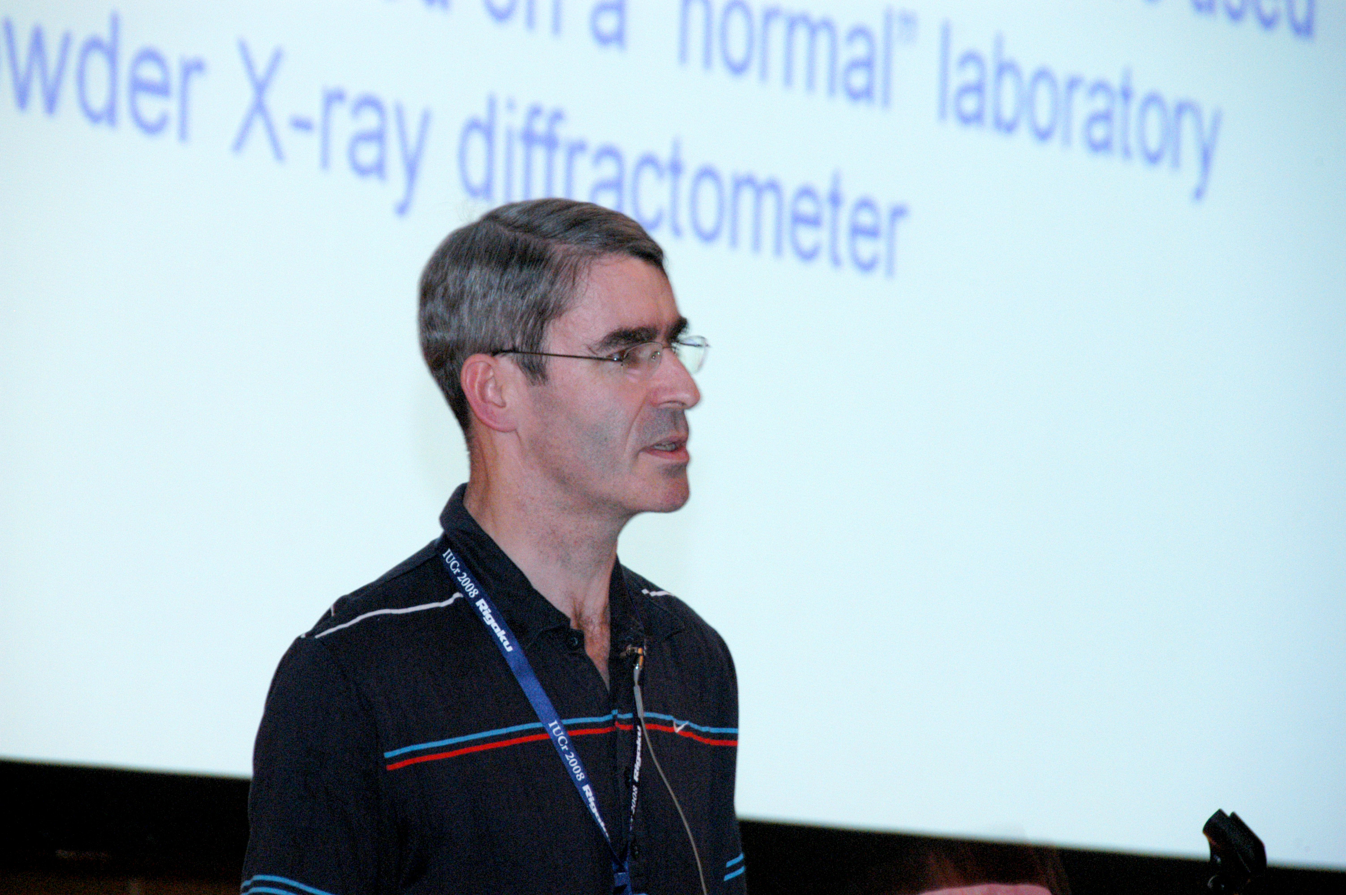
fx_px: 9526
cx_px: 673
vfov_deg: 5.4
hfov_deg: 8.1
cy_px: 448
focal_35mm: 255
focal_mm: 170
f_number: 6.7
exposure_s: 1/15
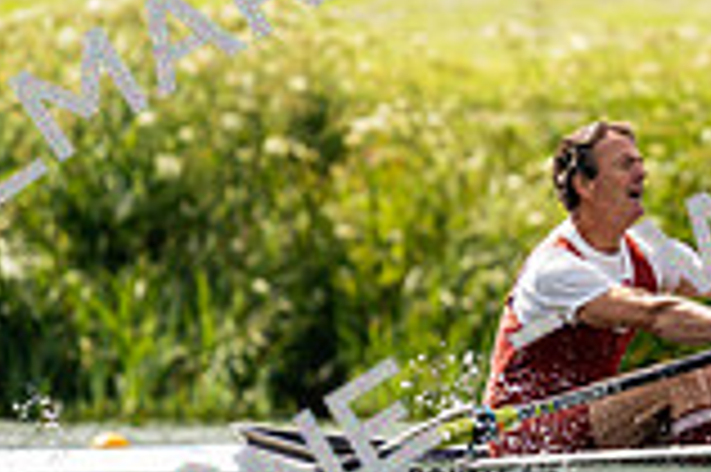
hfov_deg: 1.1
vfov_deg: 0.7
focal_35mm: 1840
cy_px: 308
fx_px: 36302
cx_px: 1192
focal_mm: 500
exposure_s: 1/2000
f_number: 6.3
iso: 250
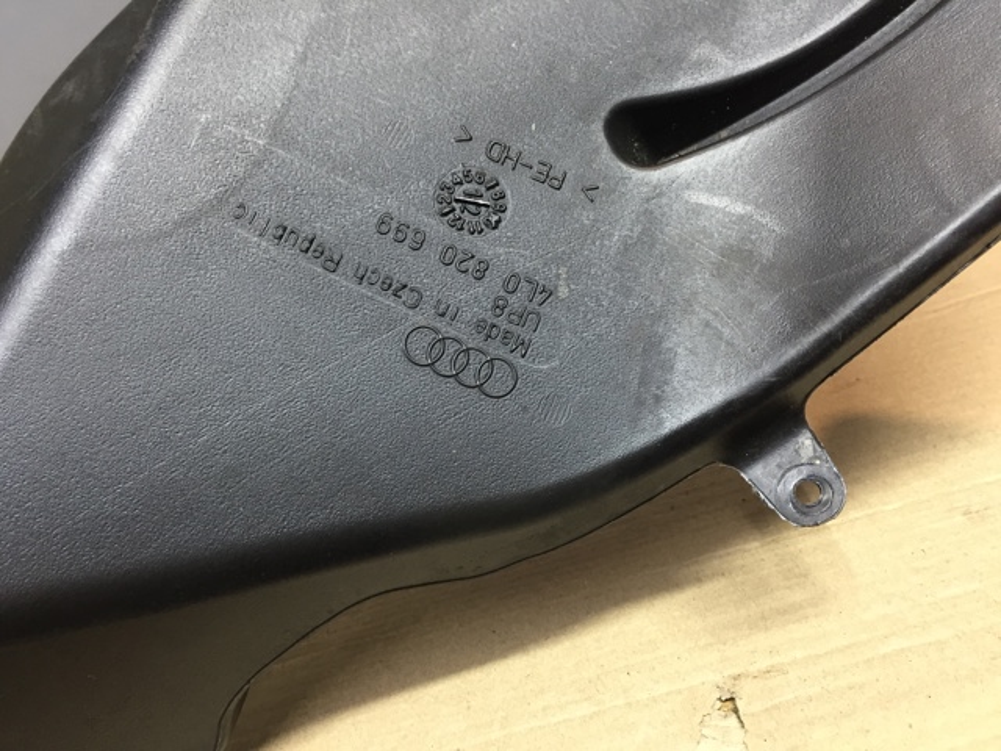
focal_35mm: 29
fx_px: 839
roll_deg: +16.4
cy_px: 376
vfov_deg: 48.2
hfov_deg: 61.7
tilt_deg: -37.0
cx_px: 500
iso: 125
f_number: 2.2
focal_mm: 4.15
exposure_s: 1/33
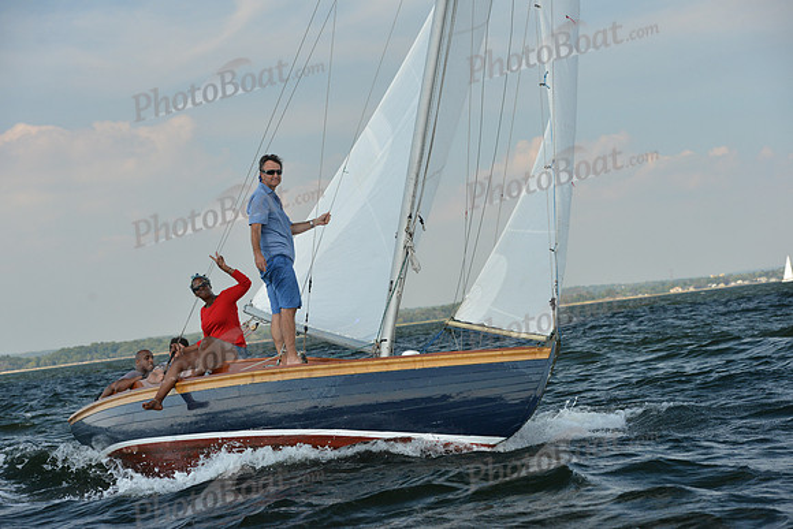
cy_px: 264
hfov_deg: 20.4
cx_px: 396
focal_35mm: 100
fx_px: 2203
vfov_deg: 13.7
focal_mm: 100
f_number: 7.1
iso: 1000
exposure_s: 1/1250
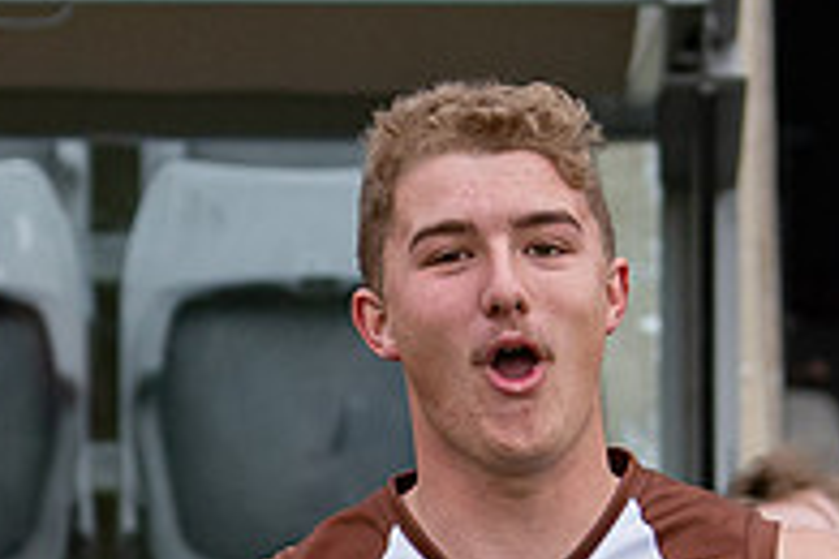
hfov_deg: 1.9
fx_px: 25890
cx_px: 124
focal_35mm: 1111
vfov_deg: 1.2
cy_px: 796
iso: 360
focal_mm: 102
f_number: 3.5
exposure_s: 1/1000
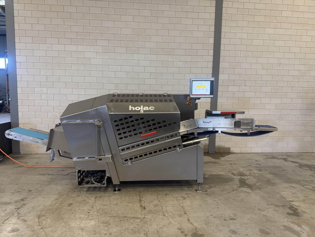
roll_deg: -0.6
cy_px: 118
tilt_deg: -6.0
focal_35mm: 24
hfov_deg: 71.6
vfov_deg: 56.8
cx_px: 158
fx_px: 218
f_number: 1.78
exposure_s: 1/50
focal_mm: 6.76
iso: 160
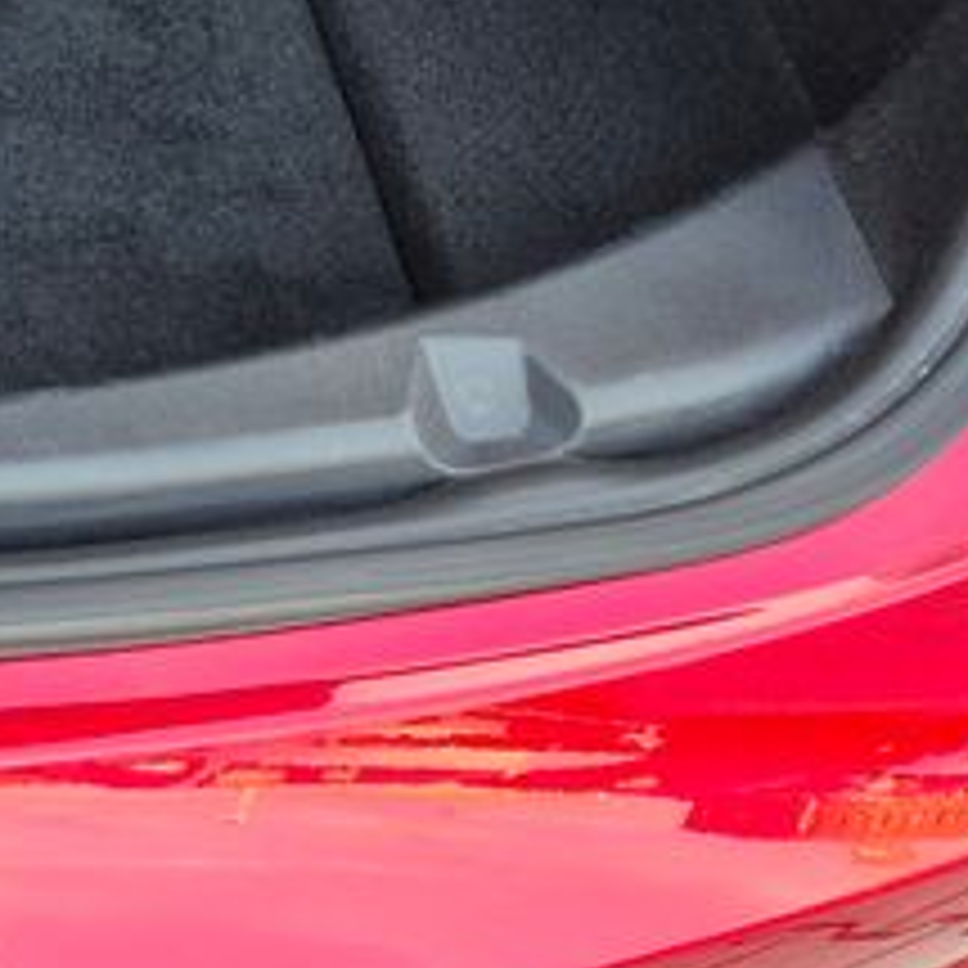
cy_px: -581
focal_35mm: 97
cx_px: -770
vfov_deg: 16.1
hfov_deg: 15.4
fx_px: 3069
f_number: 1.8
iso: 320
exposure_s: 1/100
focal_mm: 5.4
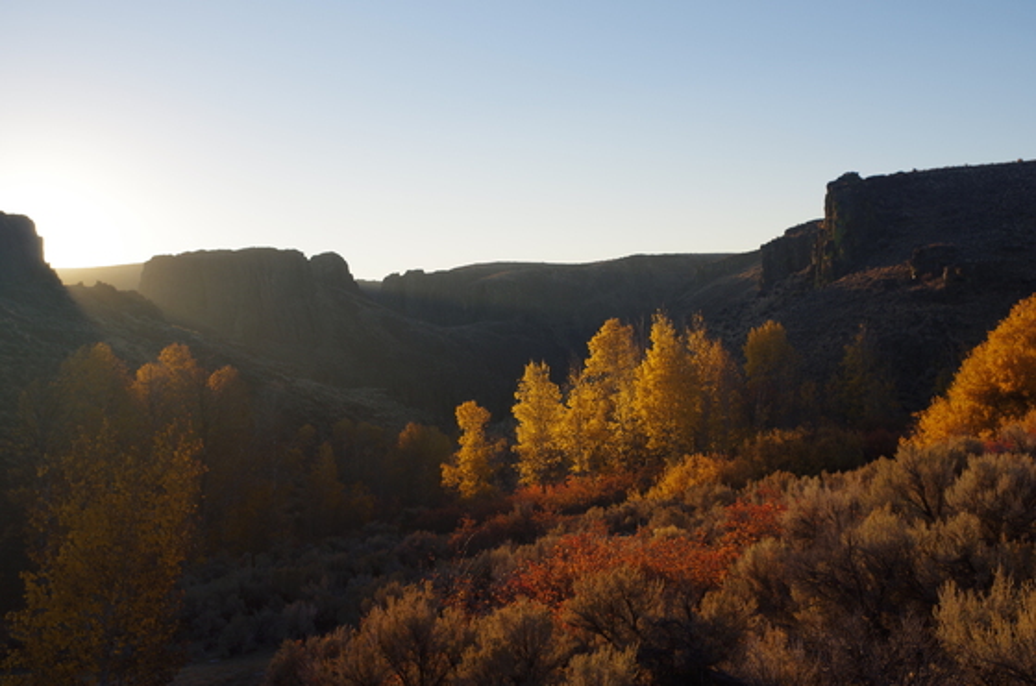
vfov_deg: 34.1
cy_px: 343
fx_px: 1120
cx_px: 518
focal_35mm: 39
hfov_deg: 49.6
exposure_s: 1/250
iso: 200
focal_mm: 26.25
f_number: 6.3
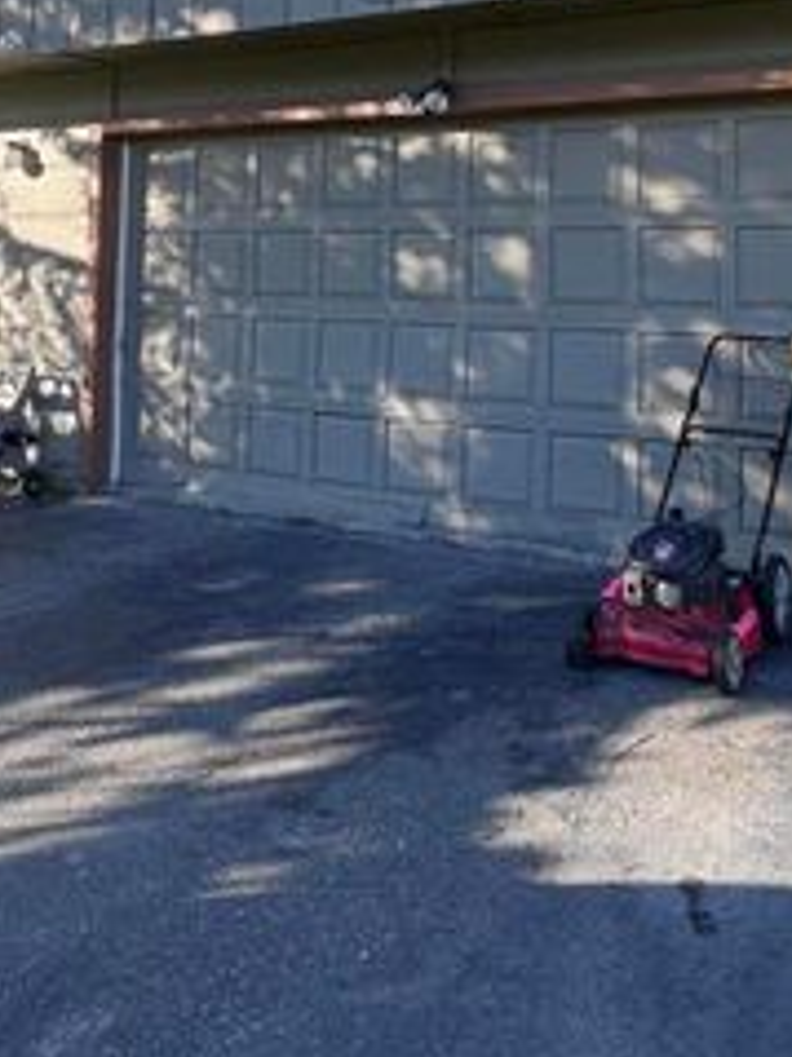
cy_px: 144
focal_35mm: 39
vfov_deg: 44.4
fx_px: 1191
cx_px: 465
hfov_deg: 36.7
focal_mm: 2.22
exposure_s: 1/370
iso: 40
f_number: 2.2
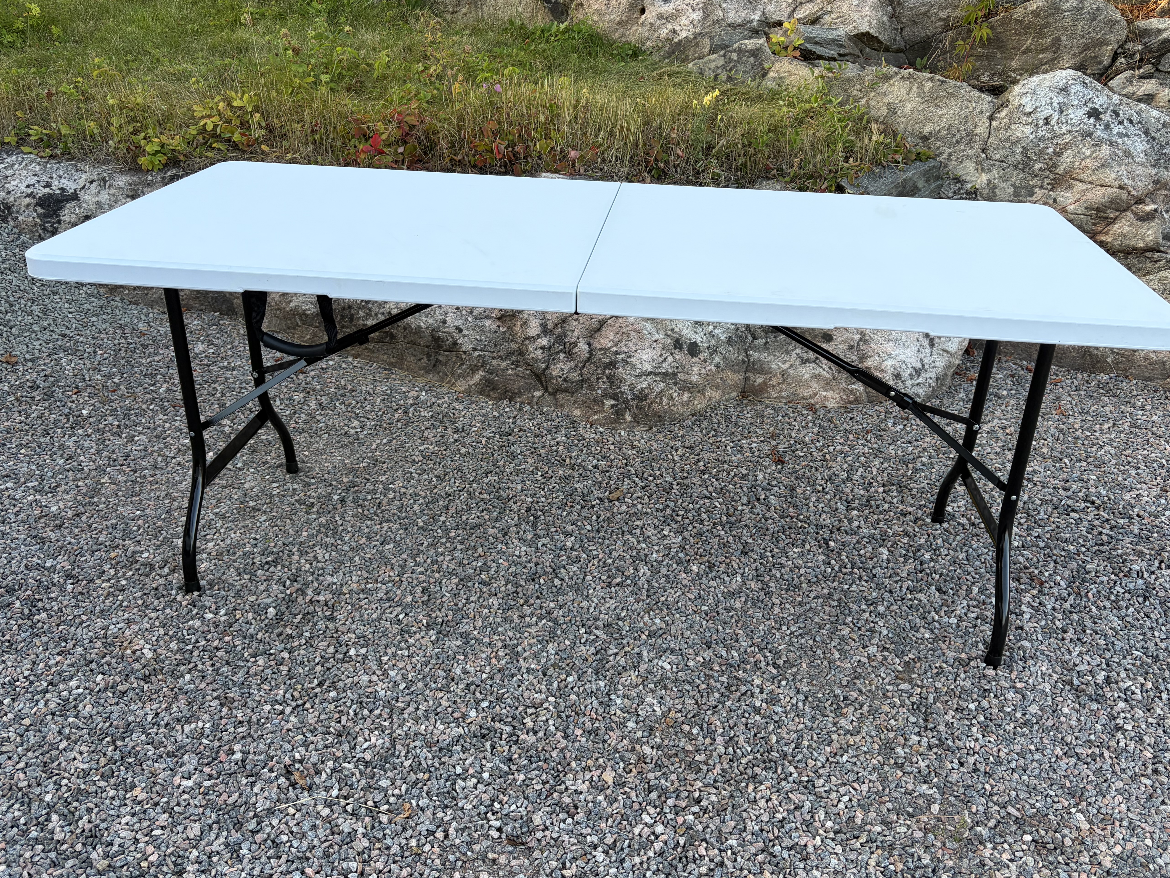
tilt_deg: -25.9
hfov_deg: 61.7
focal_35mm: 29
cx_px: 590
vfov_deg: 48.2
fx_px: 980
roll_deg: -0.1
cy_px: 443
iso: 50
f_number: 1.6
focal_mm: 5.96
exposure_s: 1/346
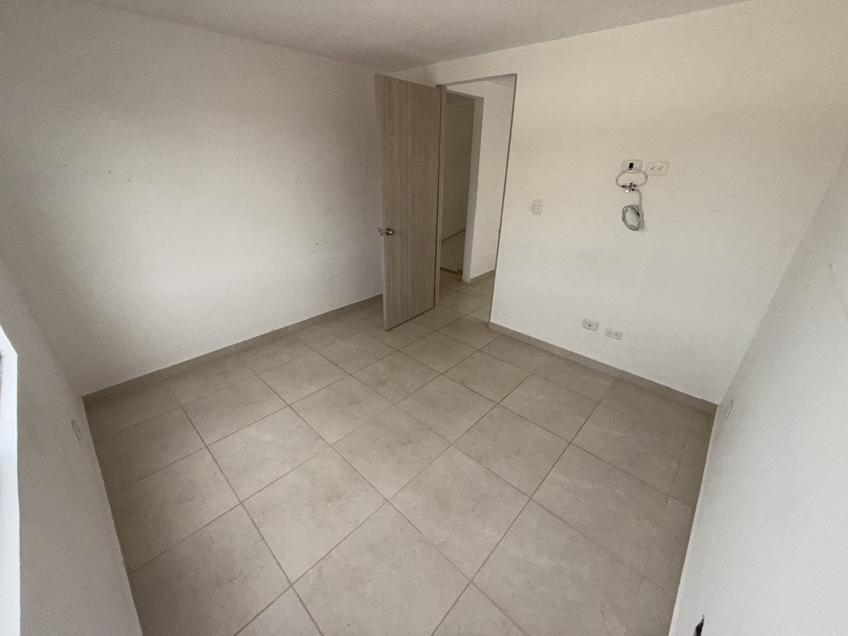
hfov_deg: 102.1
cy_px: 318
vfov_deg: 85.7
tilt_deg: -25.1
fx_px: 343
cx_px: 424
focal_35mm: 14
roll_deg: -1.4
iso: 160
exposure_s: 1/121
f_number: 2.2
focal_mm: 2.22
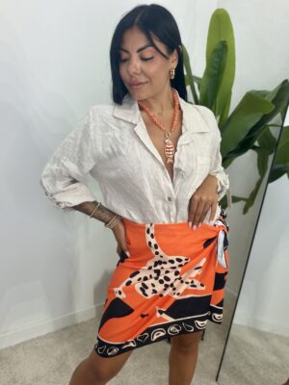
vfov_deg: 60.0
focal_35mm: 30
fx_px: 334
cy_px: 192
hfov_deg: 46.8
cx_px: 144
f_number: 1.9
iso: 64
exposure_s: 1/74
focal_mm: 2.71
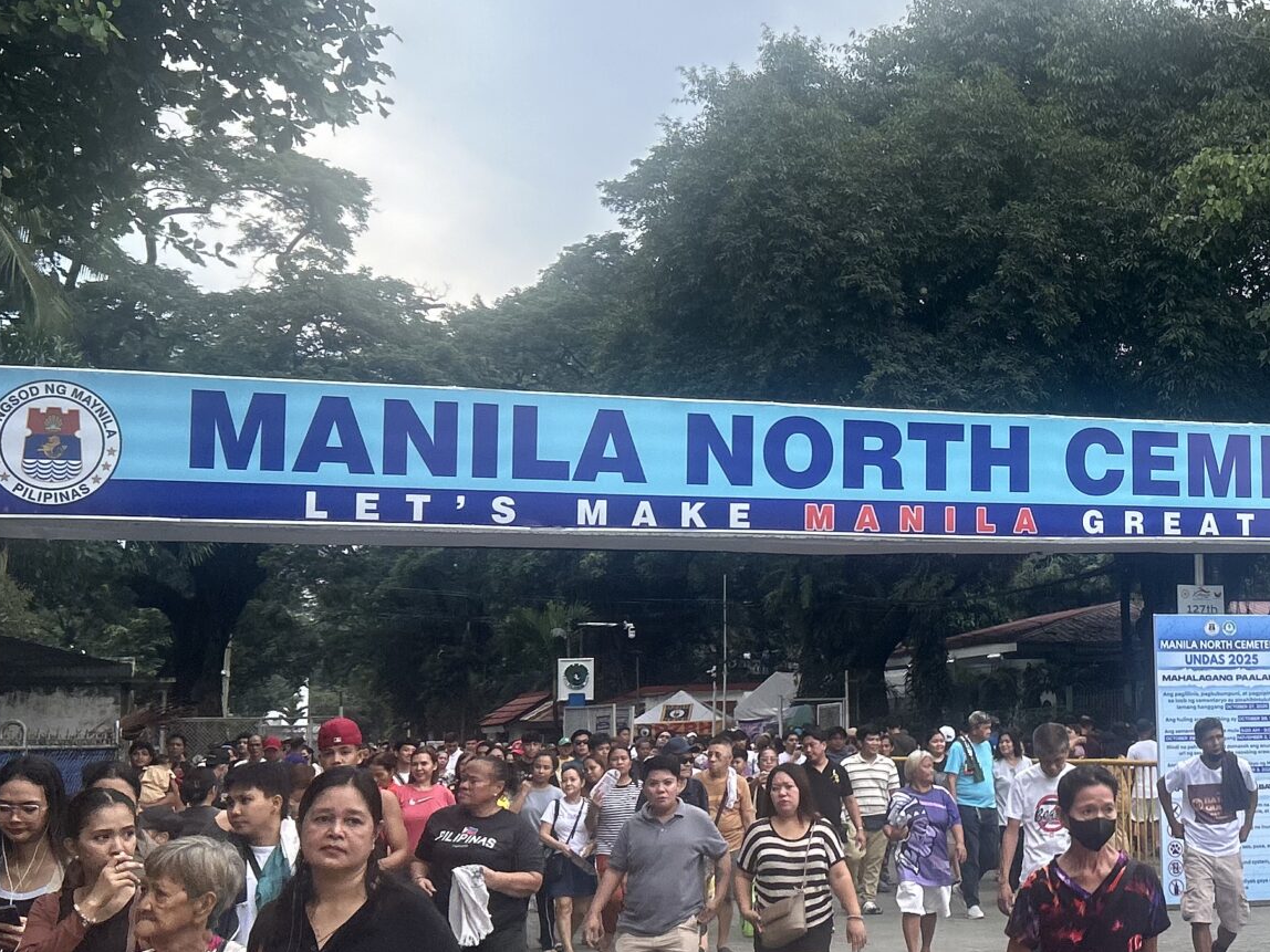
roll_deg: +2.1
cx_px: 1123
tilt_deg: +6.0
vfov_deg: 25.2
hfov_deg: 31.8
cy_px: 442
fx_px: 2128
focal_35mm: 58
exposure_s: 1/1295
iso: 50
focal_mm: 5.7
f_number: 1.5
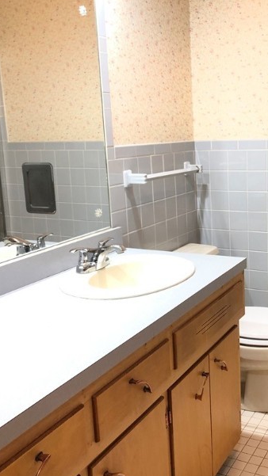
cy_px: 227
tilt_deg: -9.6
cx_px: 223
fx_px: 493
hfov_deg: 29.6
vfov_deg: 51.6
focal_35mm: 39
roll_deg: +1.6
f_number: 1.8
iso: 40
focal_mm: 3.99
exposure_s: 1/15
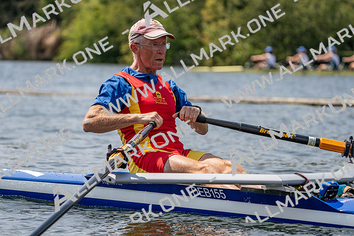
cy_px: 118
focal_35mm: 200
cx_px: 177
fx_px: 1967
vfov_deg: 6.9
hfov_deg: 10.3
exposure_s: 1/1600
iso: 160
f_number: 5.6
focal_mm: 200
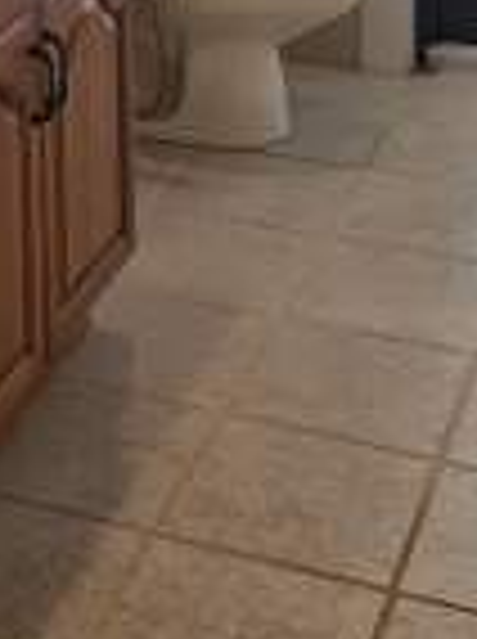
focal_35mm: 104
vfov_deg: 17.7
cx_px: -94
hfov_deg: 13.8
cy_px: -202
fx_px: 1917
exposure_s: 1/59
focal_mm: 6.5
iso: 28
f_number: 1.4
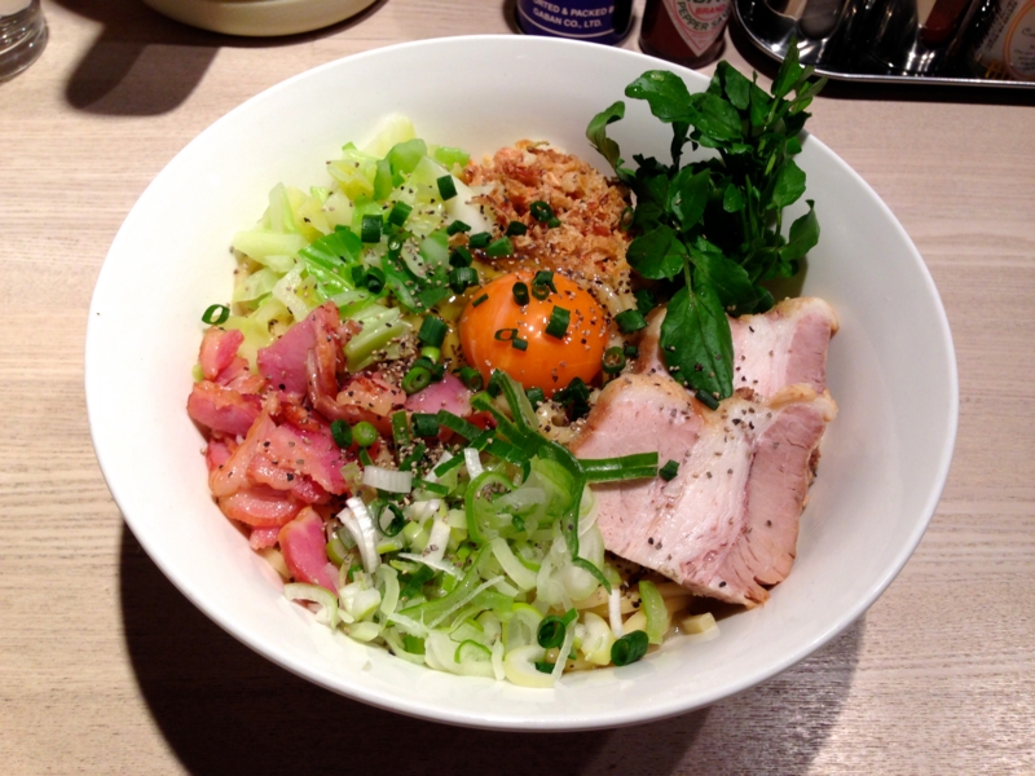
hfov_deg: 55.4
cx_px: 518
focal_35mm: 33
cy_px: 388
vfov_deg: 42.9
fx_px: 987
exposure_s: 1/20
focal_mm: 4.12
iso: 50
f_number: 2.4
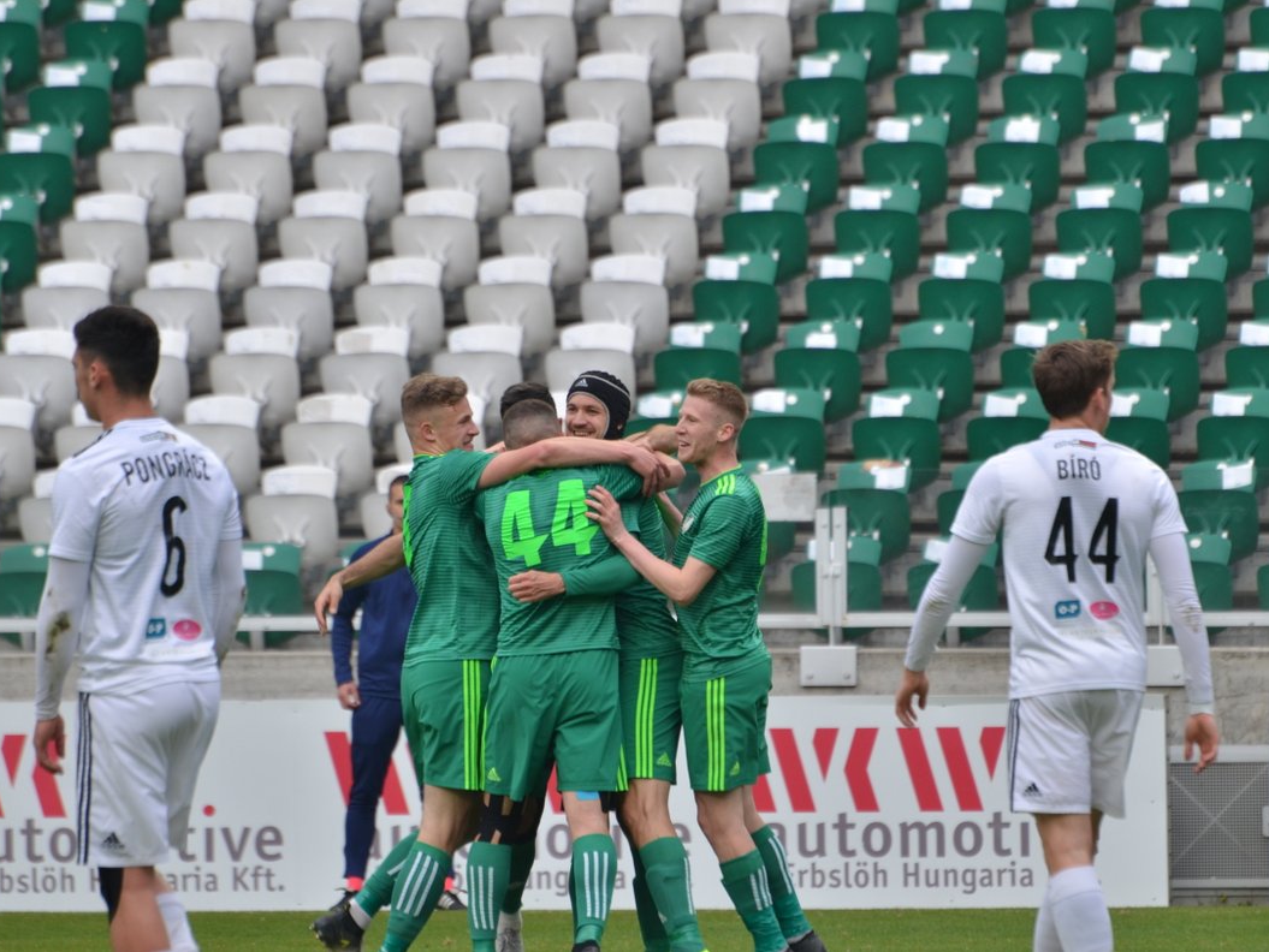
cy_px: 475
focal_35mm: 491
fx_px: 18006
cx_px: 669
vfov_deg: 3.0
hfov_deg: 4.0
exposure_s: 1/250
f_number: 6.3
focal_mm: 300
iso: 250
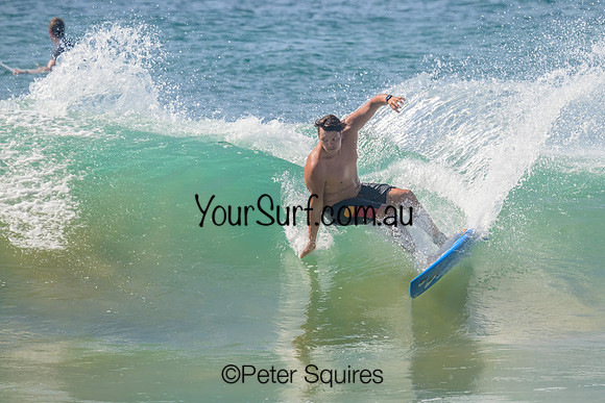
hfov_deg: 2.6
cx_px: 411
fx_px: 13238
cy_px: 129
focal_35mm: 788
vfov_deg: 1.7
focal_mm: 580
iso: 640
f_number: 11
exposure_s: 1/2000
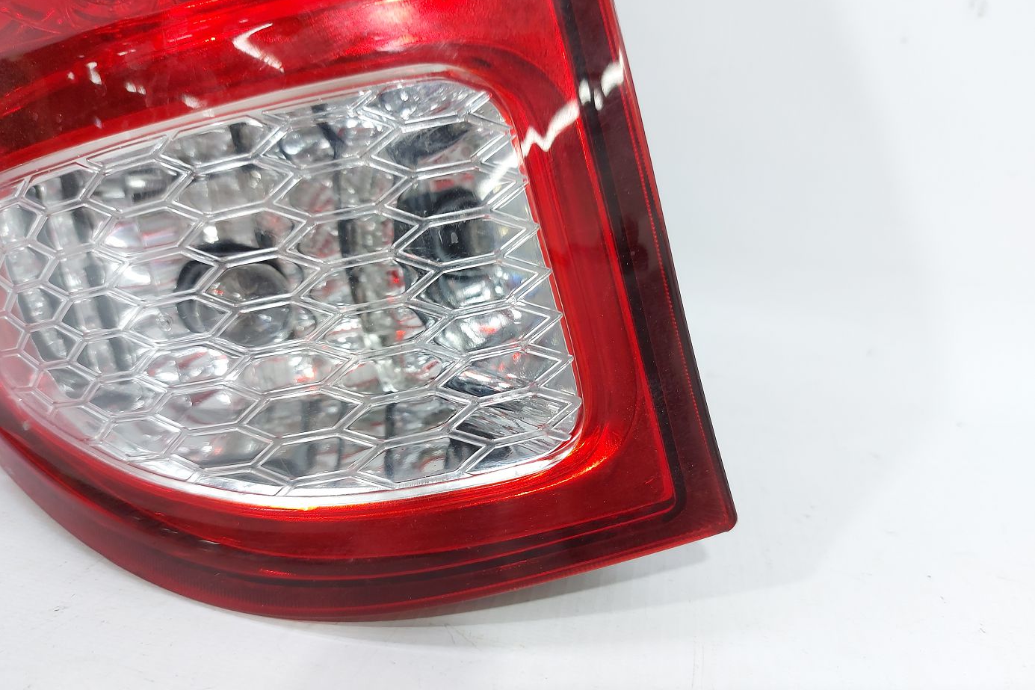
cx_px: 518
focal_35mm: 25
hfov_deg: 71.5
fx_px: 719
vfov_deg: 51.3
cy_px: 361
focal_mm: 5.23
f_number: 1.8
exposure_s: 1/50
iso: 100
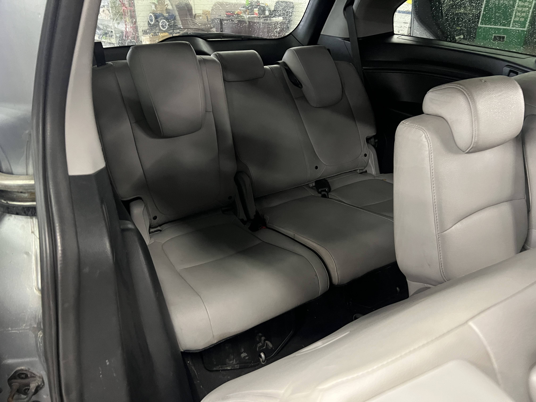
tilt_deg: -29.6
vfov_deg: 53.1
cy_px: 201
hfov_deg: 67.3
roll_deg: -0.3
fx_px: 403
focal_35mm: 26
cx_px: 268
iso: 500
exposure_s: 1/30
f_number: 1.5
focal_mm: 5.7
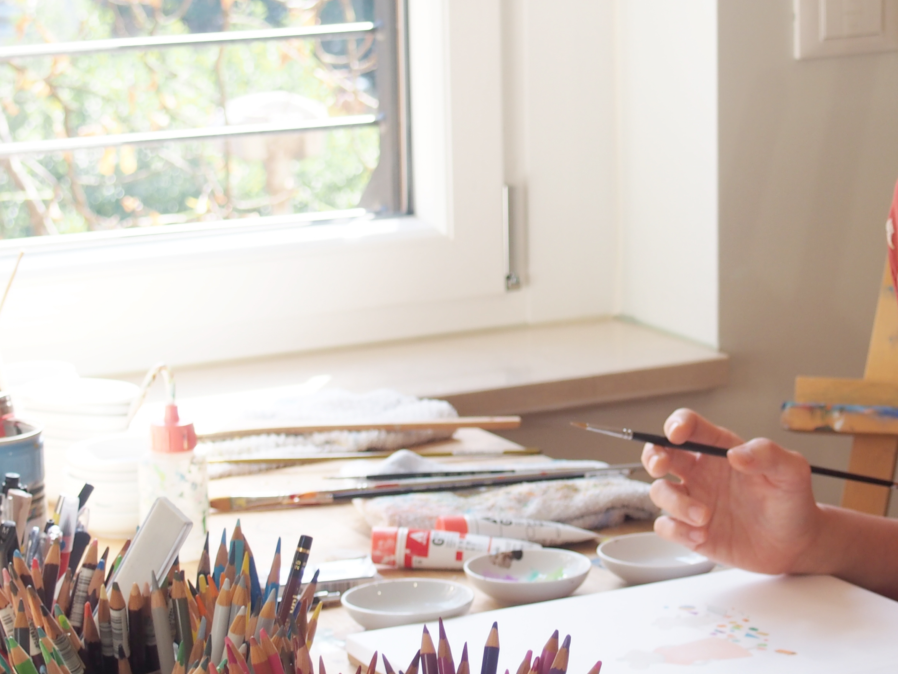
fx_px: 3165
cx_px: 719
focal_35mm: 122
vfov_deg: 12.1
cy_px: 261
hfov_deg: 16.0
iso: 200
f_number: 4.9
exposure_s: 1/80
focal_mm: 31
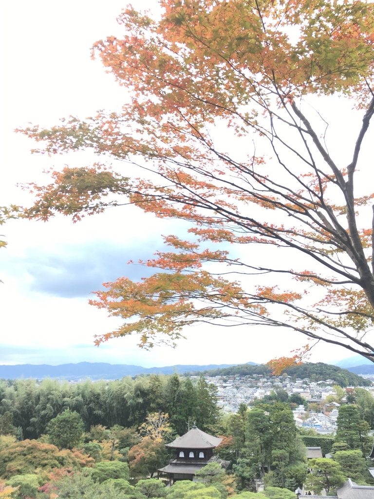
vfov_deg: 61.7
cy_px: 250
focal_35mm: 29
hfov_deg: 48.2
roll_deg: +0.9
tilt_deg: +16.0
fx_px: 418
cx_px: 187
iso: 25
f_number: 2.2
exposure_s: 1/138
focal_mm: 4.15
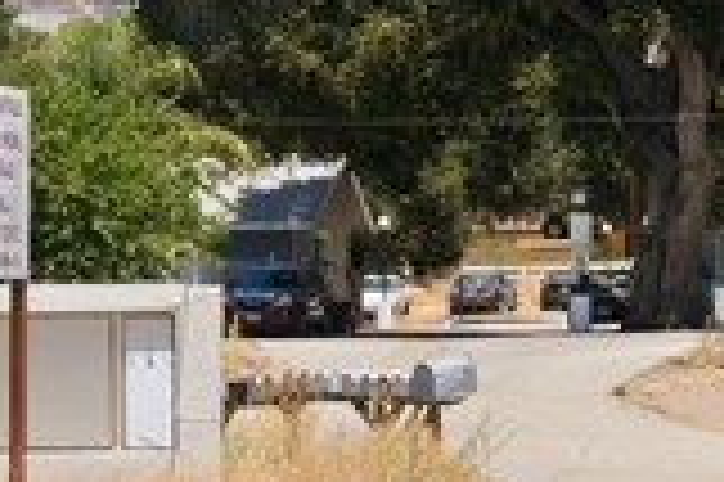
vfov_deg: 7.6
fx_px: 3628
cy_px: 164
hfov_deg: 11.3
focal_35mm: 181
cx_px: 773
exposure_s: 1/160
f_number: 10
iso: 100
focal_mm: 45.4
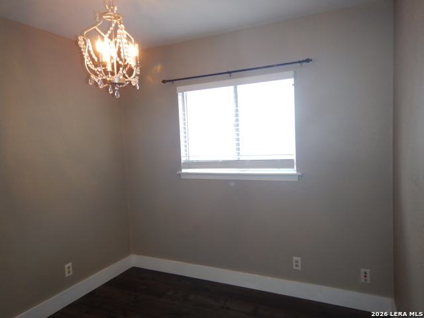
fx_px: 294
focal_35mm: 24
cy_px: 159
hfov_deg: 71.6
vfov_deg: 56.8
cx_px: 212
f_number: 2.8
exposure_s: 1/60
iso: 125
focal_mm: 4.3
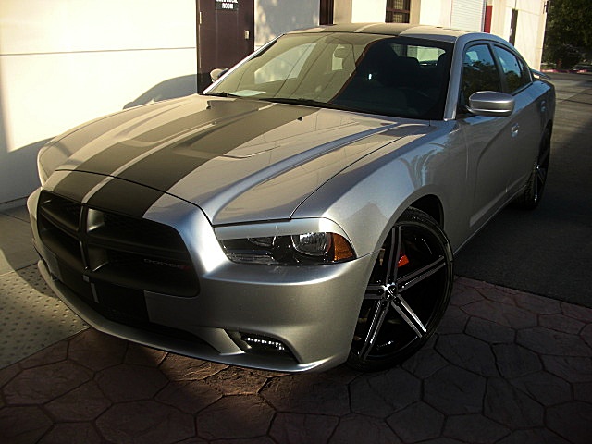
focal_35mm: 36
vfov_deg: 39.7
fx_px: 616
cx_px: 296
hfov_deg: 51.4
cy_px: 222
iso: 50
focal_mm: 6.3
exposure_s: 1/500
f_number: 2.8
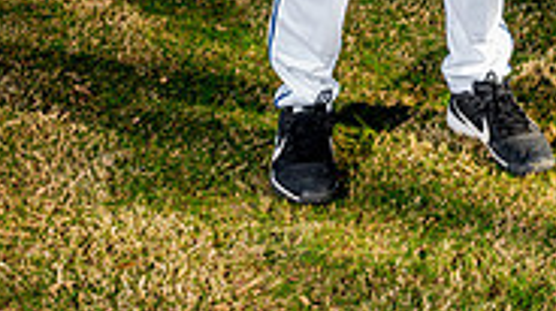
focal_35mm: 113
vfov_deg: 9.8
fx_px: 1664
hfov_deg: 18.9
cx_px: 375
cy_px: -353
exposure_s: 1/200
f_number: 7.1
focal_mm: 44
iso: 125
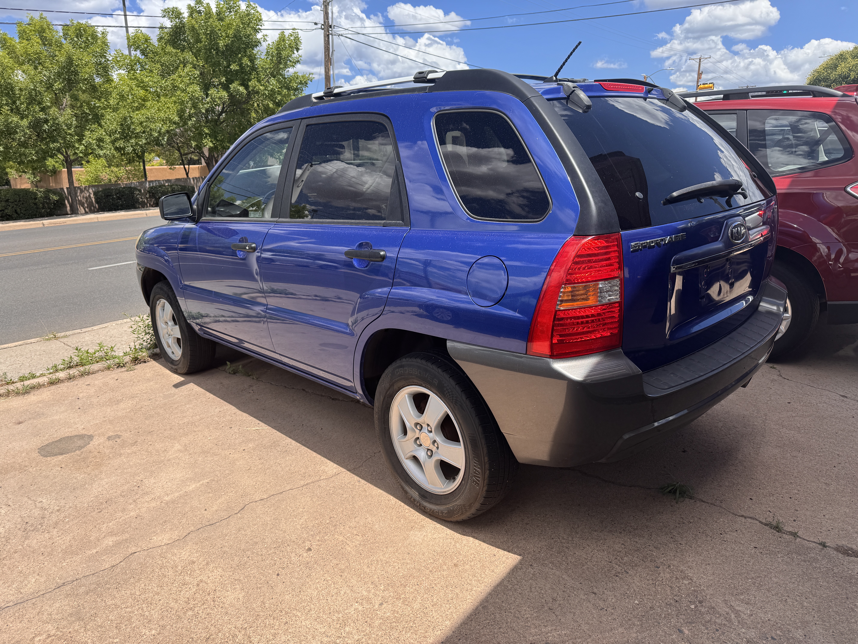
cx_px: 429
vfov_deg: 56.8
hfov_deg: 71.6
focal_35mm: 24
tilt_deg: -15.0
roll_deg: -0.2
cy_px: 322
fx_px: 595
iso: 80
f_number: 1.78
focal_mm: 6.76
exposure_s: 1/3247
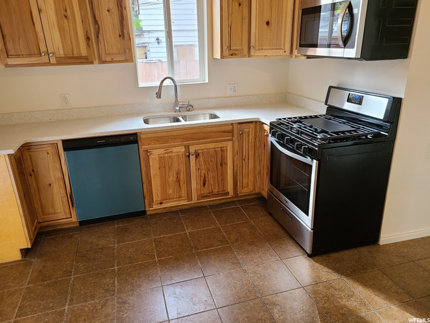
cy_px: 162
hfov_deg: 67.3
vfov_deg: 53.1
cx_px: 215
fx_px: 323
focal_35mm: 26
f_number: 1.8
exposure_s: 1/59
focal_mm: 5.4
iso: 100
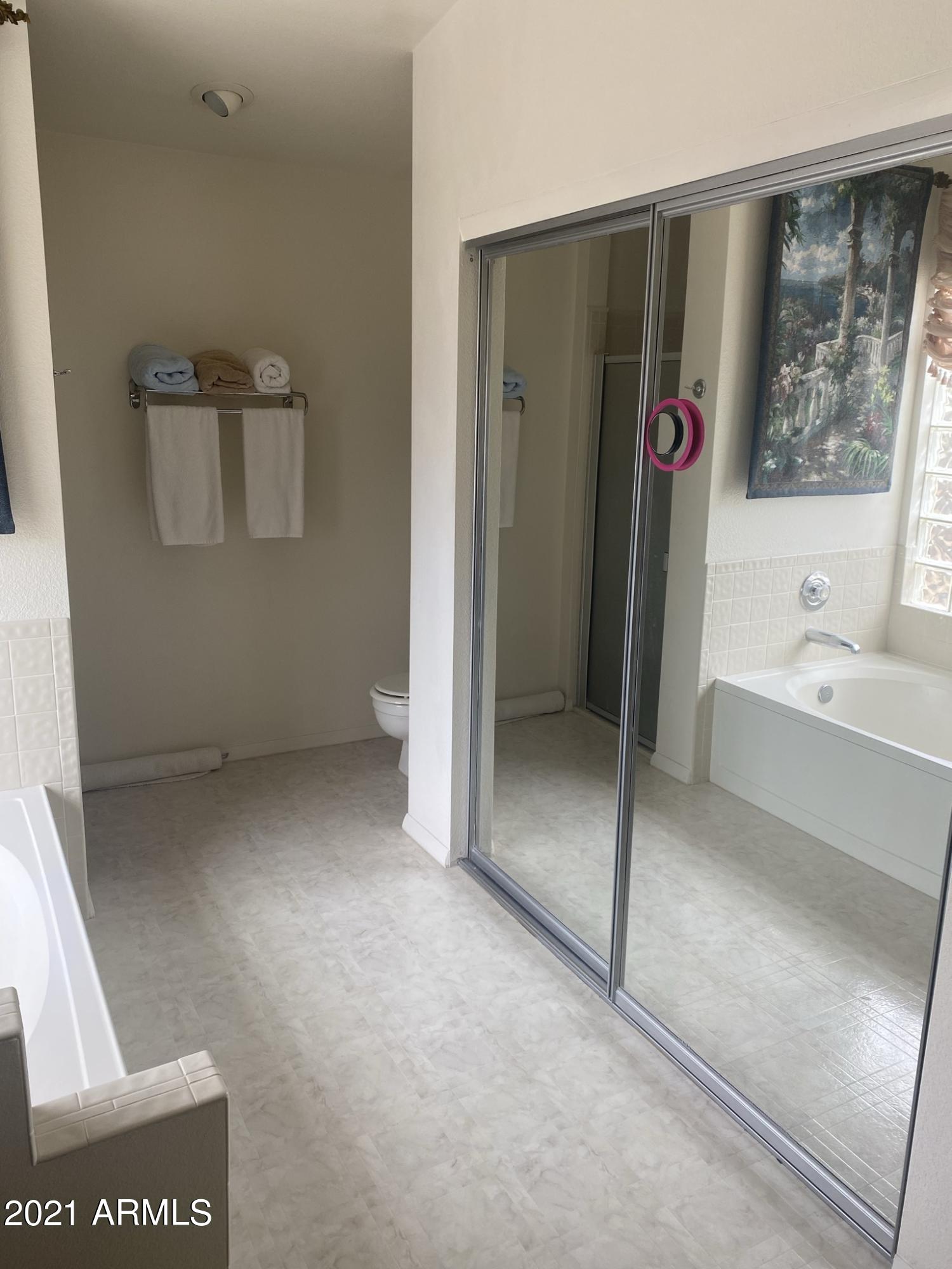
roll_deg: -1.7
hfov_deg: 53.1
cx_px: 476
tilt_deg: -12.4
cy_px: 634
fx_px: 953
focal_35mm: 26
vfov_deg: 67.3
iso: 50
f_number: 1.8
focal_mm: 4.25
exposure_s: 1/121
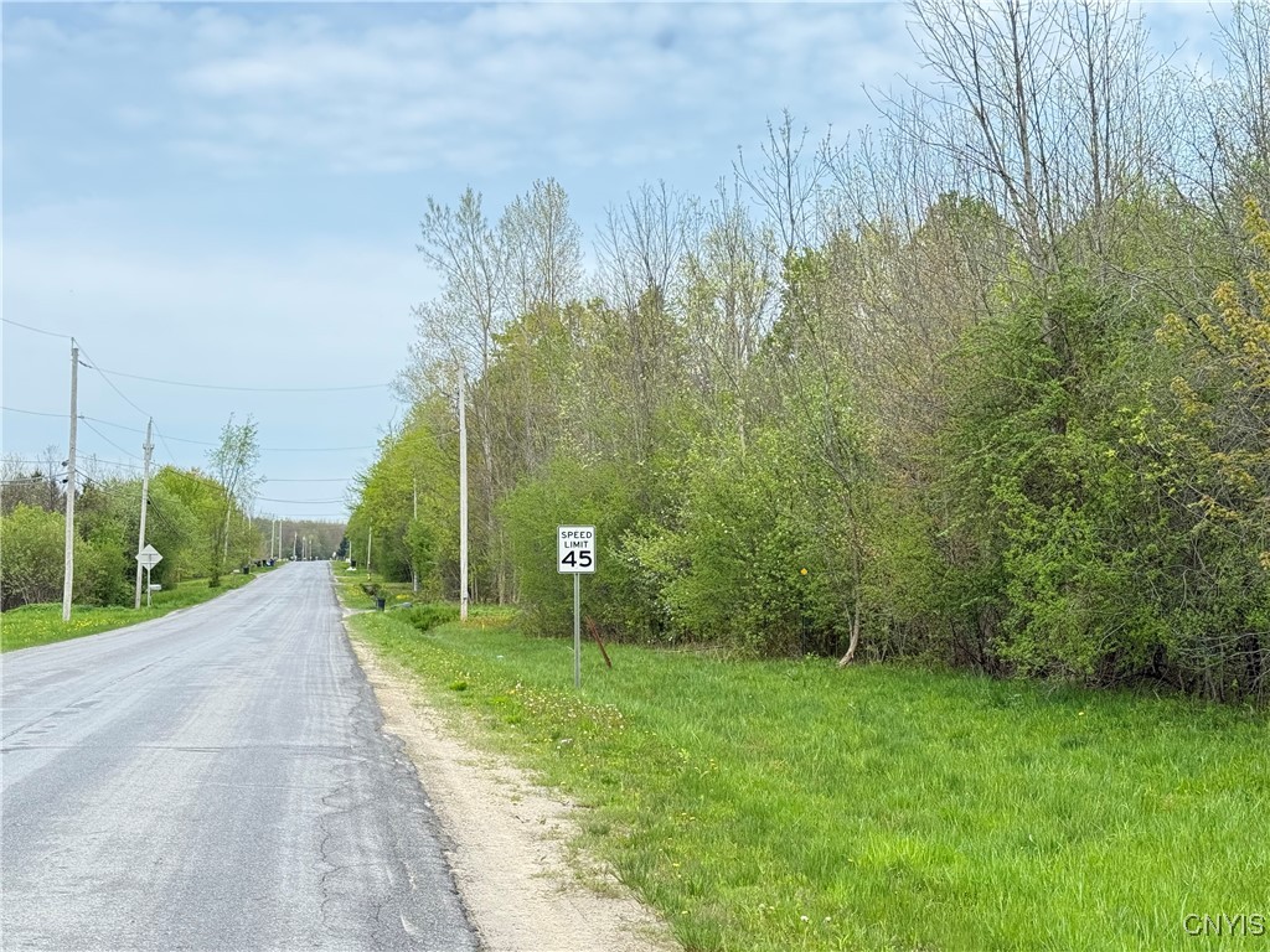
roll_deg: -0.1
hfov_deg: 39.7
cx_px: 635
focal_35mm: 48
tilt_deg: +4.3
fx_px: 1761
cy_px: 476
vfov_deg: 30.3
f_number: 1.78
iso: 80
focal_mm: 6.76
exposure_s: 1/1608
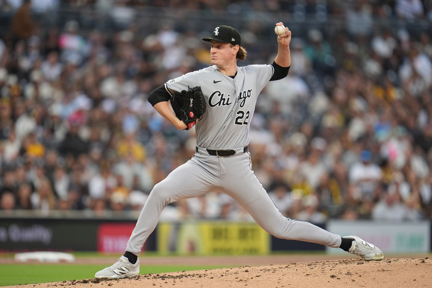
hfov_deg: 5.2
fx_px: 4798
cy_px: 144
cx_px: 216
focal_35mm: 400
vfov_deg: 3.4
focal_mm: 400
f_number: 2.8
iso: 1600
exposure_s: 1/2000
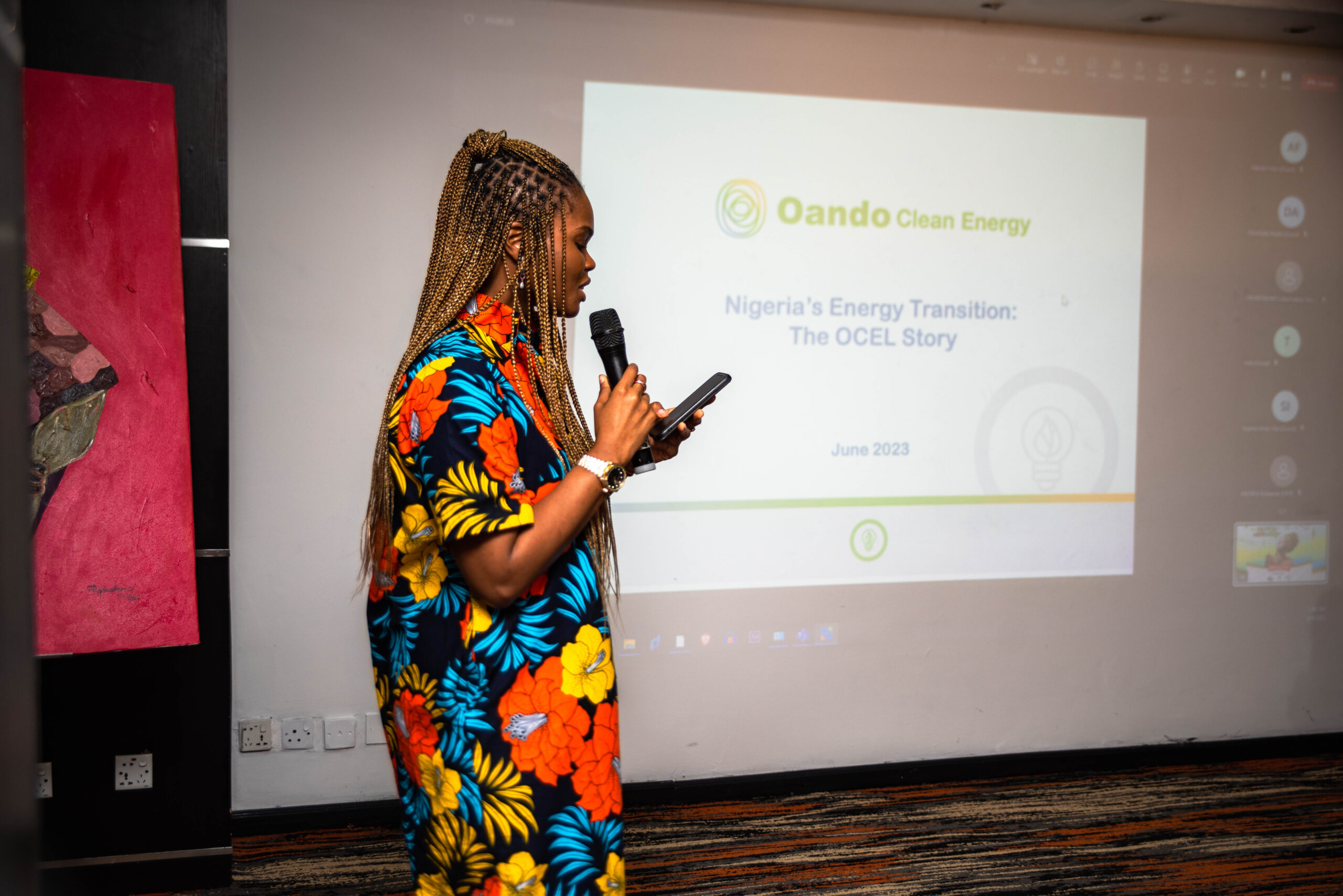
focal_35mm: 40
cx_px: 672
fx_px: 1493
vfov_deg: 33.4
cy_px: 448
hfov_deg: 48.4
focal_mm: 40
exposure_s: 1/160
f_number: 22
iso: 160
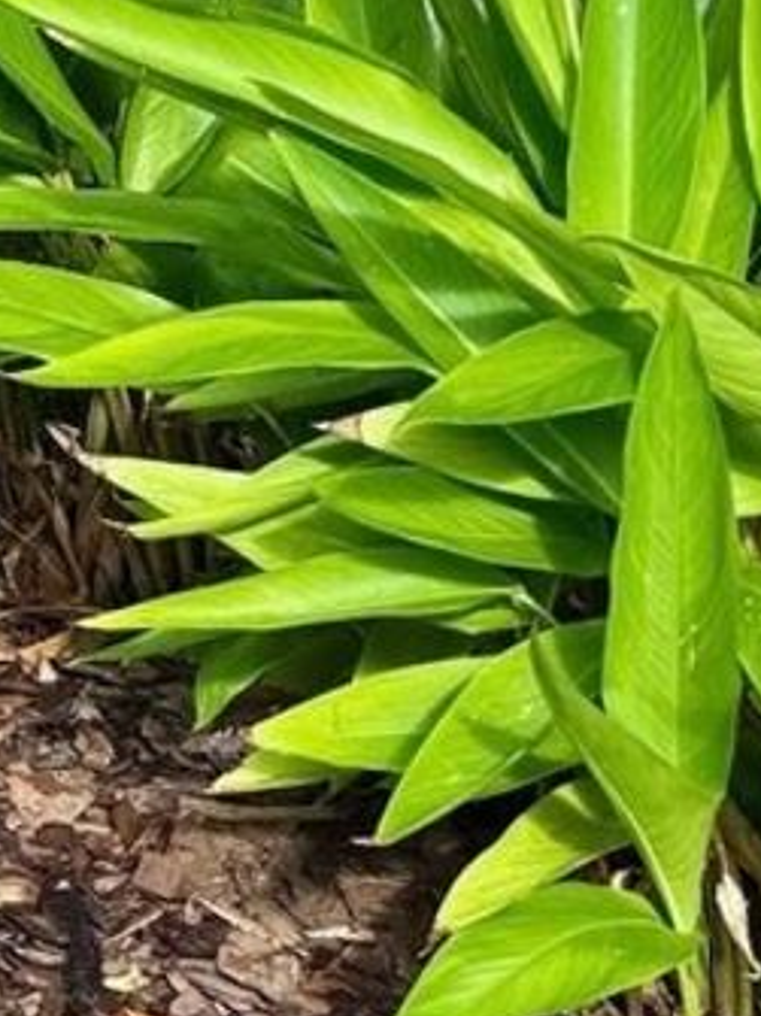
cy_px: -412
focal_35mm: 129
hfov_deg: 10.3
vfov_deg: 14.5
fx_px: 3784
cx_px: -937
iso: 80
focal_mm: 6.76
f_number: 1.78
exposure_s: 1/2110
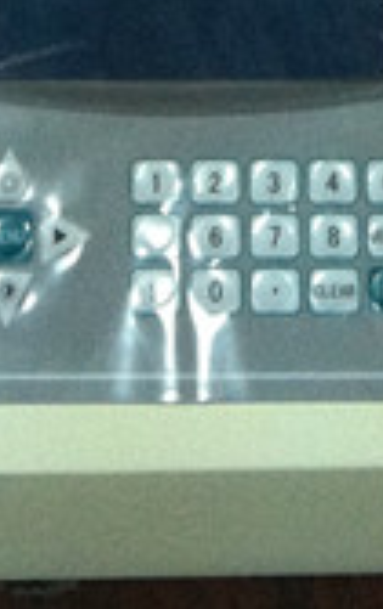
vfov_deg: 10.4
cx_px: 177
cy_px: -806
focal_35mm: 177
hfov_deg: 7.4
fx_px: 2943
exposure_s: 1/15
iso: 200
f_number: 2.8
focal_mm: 3.85
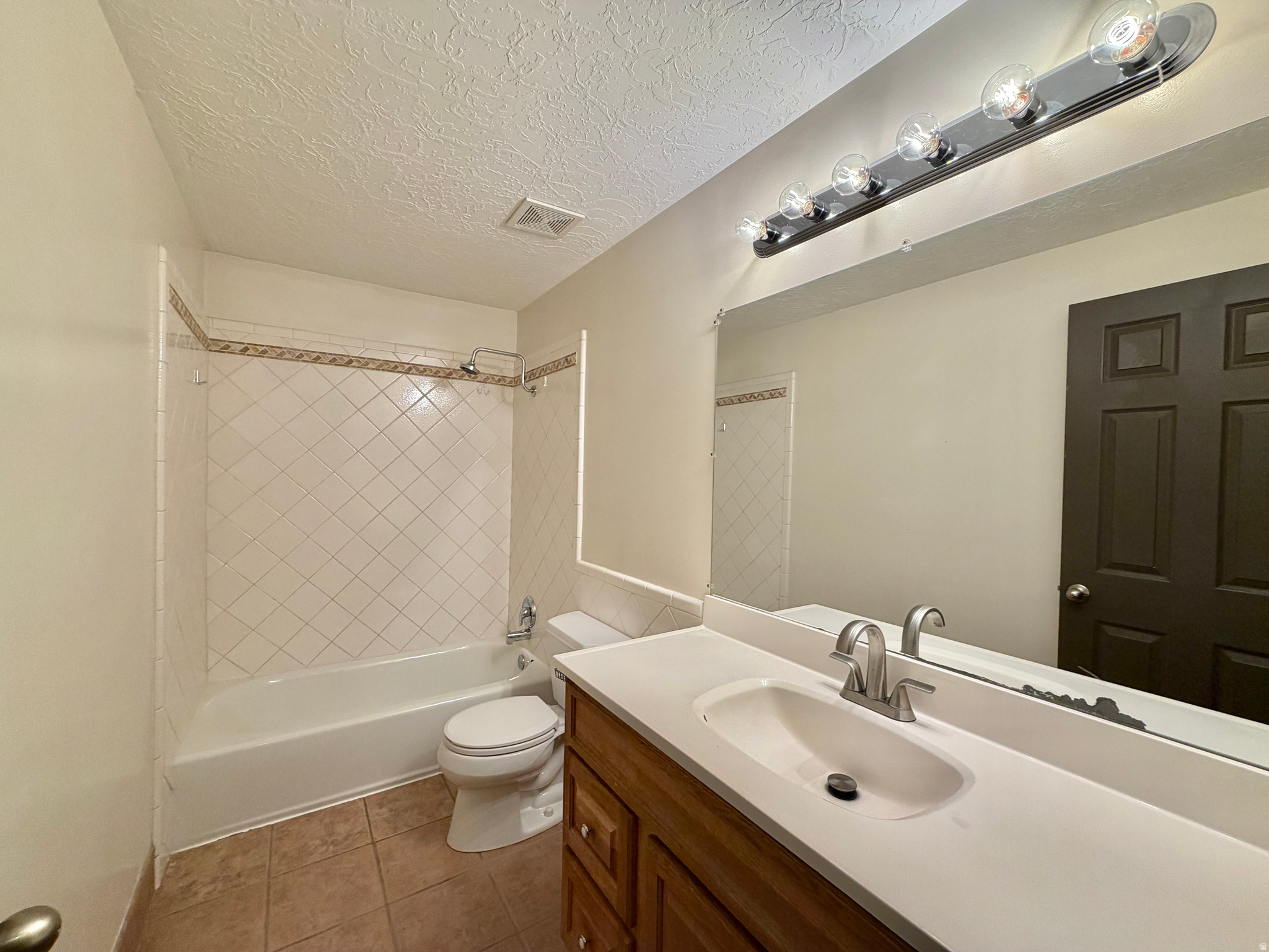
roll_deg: -0.6
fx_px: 513
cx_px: 634
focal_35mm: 14
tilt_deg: -0.2
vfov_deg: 85.7
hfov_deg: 102.1
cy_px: 476
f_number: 2.2
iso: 160
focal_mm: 2.22
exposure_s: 1/120
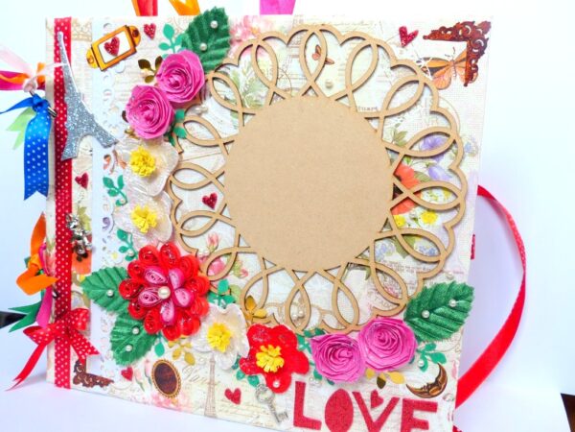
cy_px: 216
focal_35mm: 34
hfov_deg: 54.0
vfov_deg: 41.8
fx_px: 565
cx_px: 288
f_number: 2.8
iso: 100
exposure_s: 1/100
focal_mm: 6.2
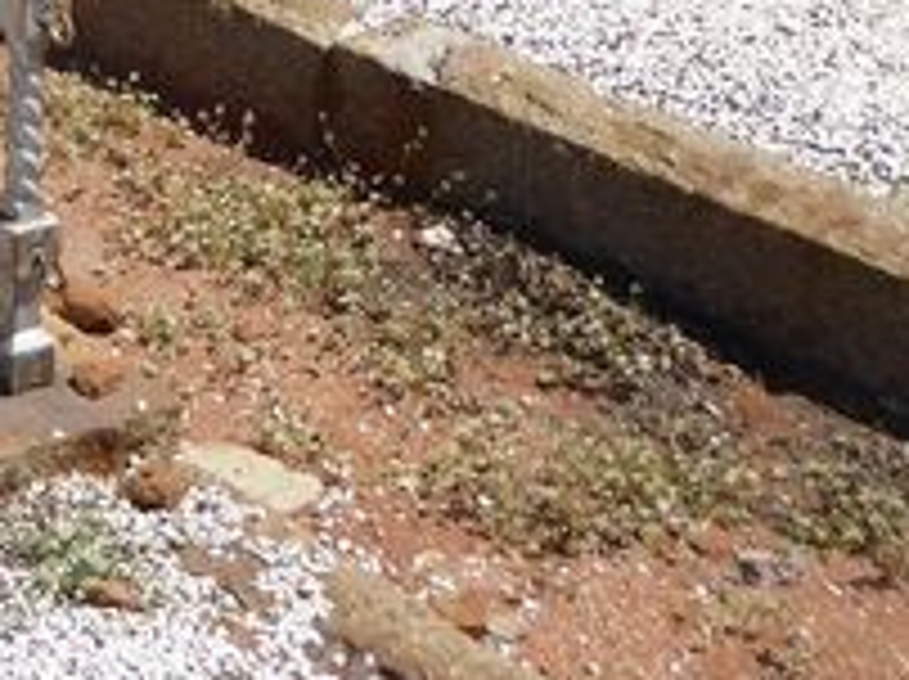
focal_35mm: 115
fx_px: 3016
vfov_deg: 11.9
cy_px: -522
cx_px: -292
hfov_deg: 16.2
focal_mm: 5
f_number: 3.5
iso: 80
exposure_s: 1/1000
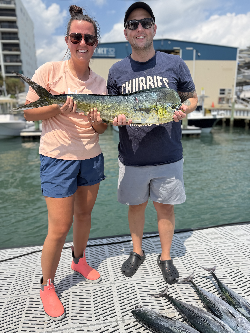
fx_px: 231
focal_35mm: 24
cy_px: 166
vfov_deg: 71.6
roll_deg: +0.2
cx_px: 125
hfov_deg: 56.8
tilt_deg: -14.6
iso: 80
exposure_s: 1/5319
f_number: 1.78
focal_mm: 6.76
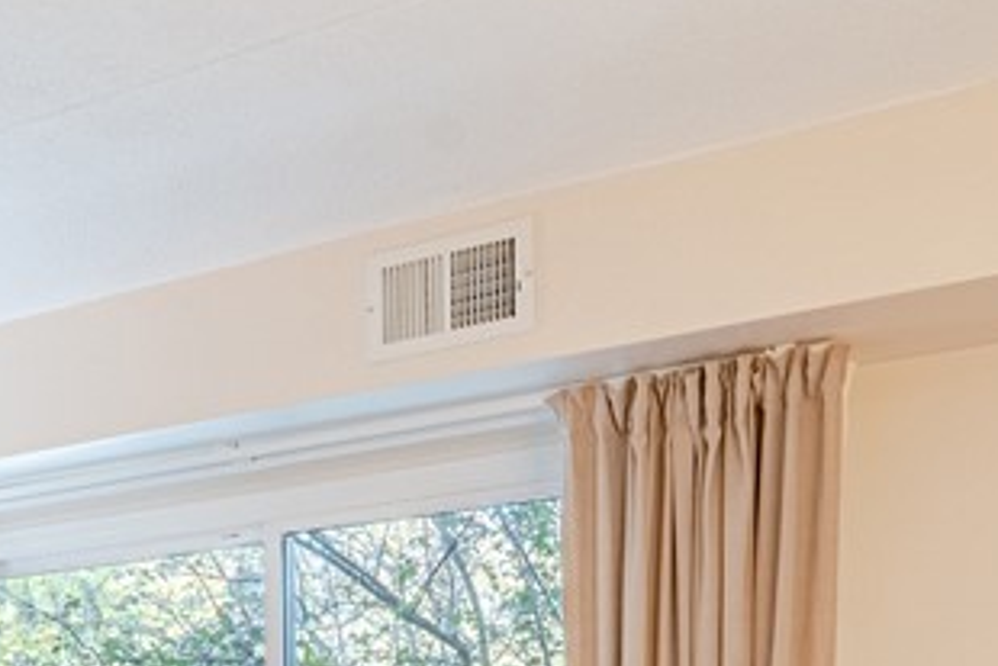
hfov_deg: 32.3
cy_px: 917
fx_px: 1553
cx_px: -42
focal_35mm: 56
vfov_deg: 21.4
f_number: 8
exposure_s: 1/125
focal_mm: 16
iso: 800
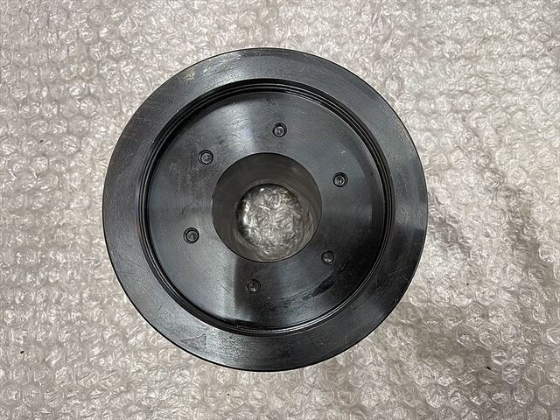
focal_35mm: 26
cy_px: 210
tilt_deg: -84.7
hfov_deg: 67.3
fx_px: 421
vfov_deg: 53.1
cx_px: 280
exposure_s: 1/50
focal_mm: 5.1
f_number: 1.6
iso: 100
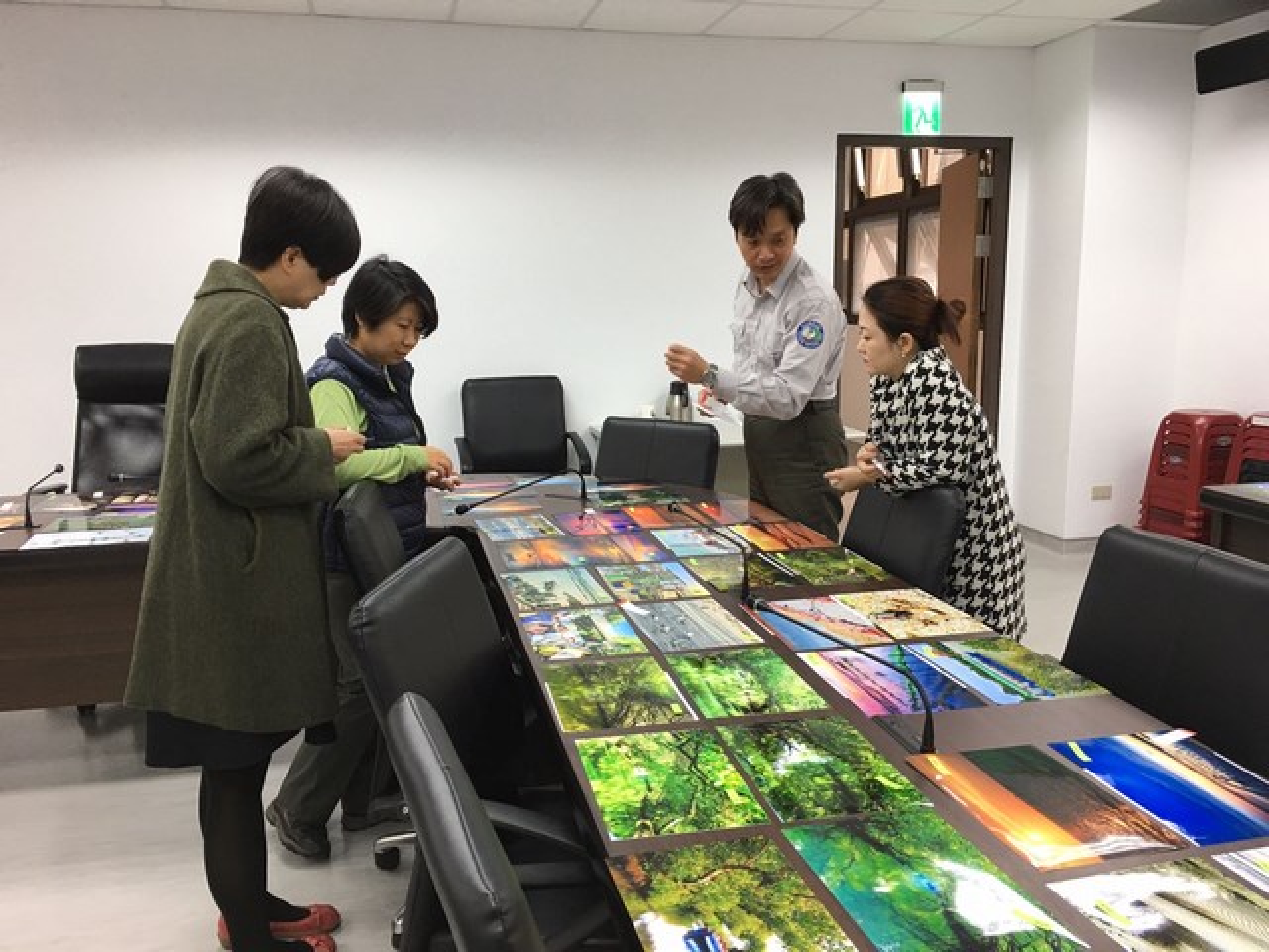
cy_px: 476
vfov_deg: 48.2
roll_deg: +0.7
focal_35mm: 29
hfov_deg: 61.7
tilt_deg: -8.1
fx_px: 1063
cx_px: 634
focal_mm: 4.15
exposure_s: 1/30
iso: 40
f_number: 2.2
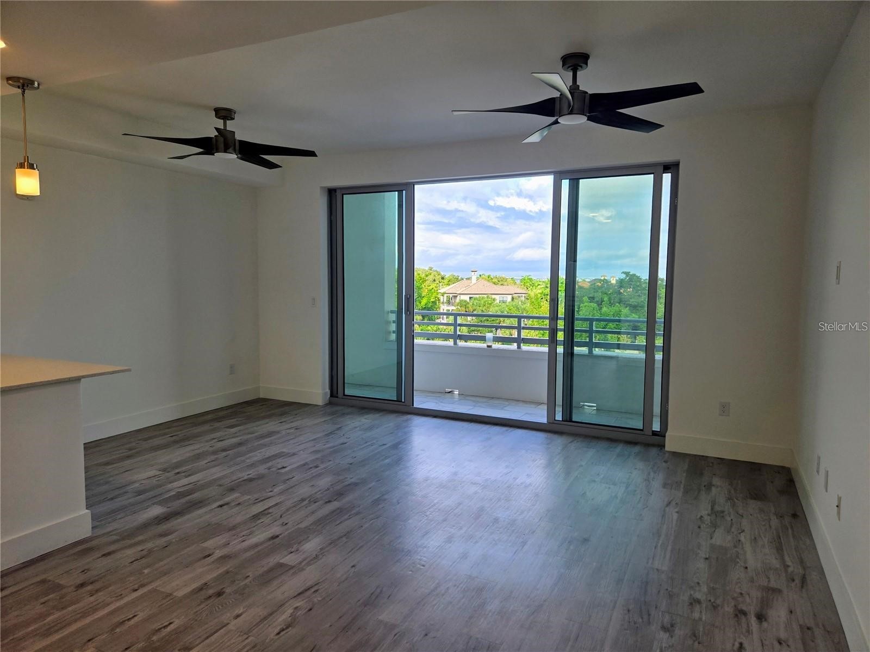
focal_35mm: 23
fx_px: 578
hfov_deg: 73.9
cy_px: 326
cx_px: 435
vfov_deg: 58.9
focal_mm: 5.4
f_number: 1.8
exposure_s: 1/516
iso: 25
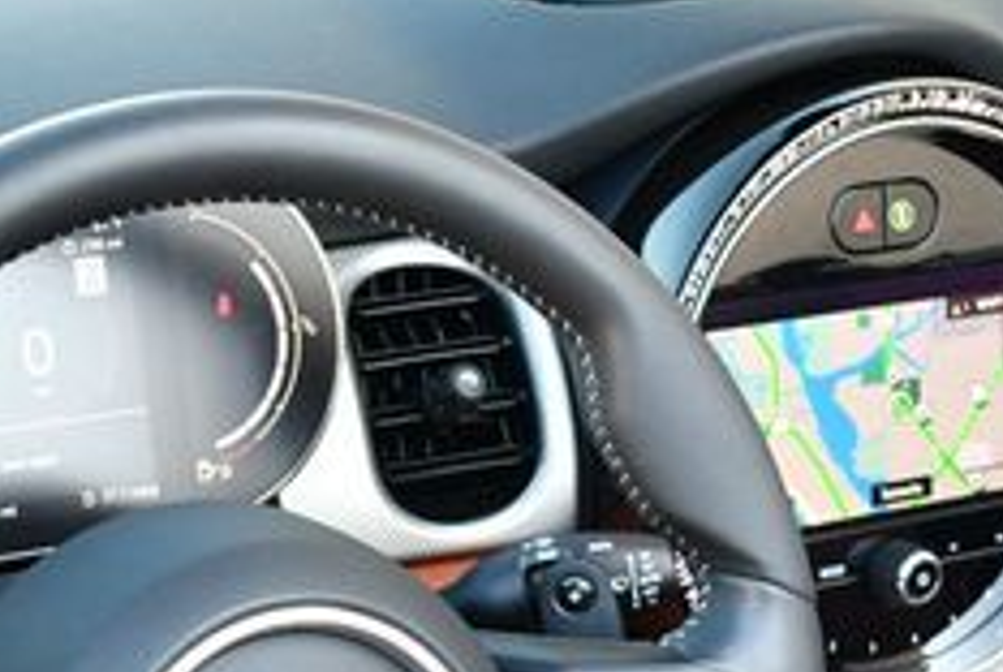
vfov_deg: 13.6
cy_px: 741
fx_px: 2762
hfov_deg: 20.6
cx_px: 409
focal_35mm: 99
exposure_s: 1/250
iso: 640
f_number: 3.5
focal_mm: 18
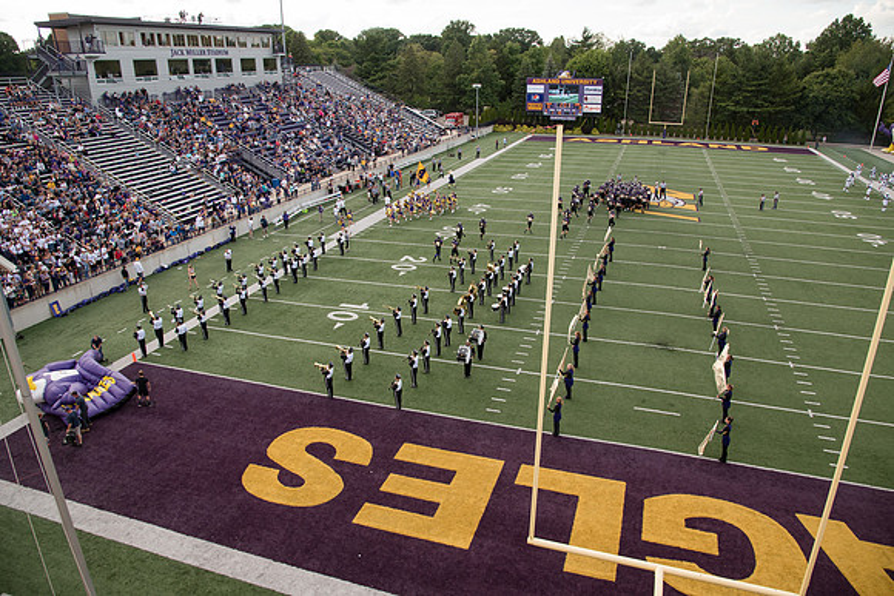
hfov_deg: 73.7
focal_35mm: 24
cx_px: 447
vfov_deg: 53.2
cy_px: 298
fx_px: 596
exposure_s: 1/640
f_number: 6.3
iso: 640
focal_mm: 24
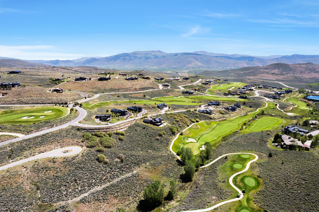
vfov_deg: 57.2
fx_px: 195
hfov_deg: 78.6
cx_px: 160
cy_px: 106
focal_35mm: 22
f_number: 2.8
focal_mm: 8.38
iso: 100
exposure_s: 1/1500
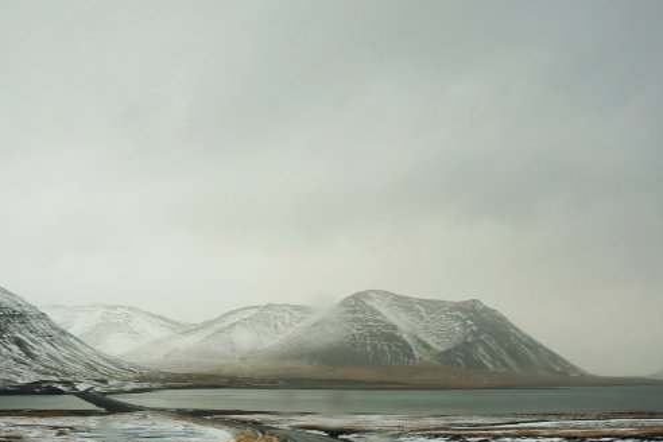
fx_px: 718
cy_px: 315
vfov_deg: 33.7
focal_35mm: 39
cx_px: 301
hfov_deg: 49.5
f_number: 6.3
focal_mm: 16
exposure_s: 1/80
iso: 100
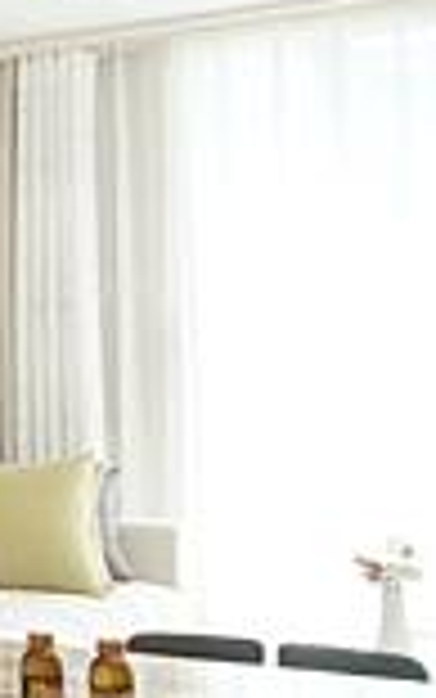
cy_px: 338
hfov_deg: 11.2
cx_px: -836
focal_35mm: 79
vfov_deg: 26.1
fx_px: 1501
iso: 800
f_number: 9
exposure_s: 1/60
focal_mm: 10
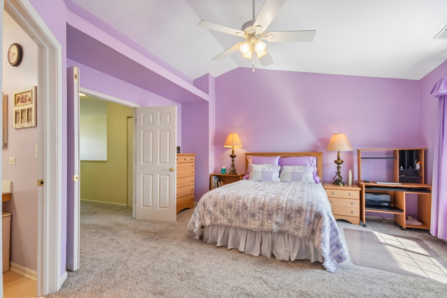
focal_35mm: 15
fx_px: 186
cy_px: 149
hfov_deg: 100.4
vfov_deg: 77.3
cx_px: 224
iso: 400
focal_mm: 10
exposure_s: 1/50
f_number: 8
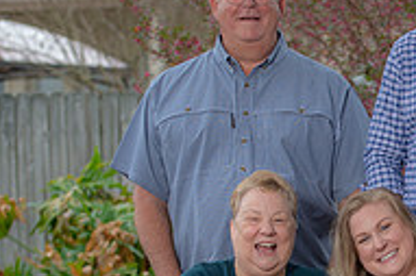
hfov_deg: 9.6
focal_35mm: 213
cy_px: 304
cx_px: 420
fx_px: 2459
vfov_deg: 6.4
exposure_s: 1/200
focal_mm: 70
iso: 160
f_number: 3.5
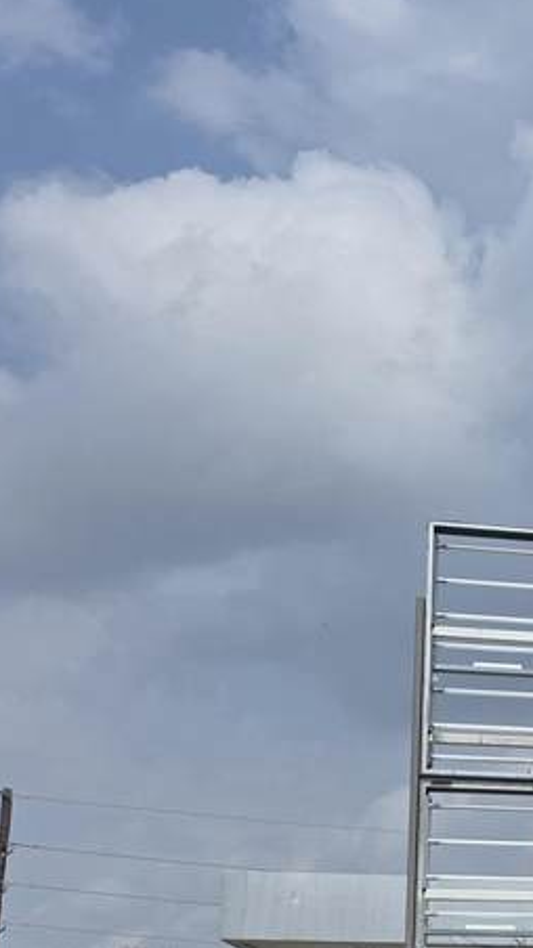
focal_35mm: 71
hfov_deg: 13.9
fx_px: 1785
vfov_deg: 27.9
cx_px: 1121
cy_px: 958
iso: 50
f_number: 1.7
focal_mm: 6.3
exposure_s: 1/7944
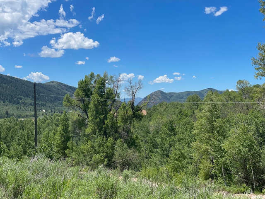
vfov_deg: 28.0
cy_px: 100
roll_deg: -0.7
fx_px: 398
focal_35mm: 52
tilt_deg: +1.1
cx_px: 132
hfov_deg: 36.8
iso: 32
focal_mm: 6
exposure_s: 1/2398
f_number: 2
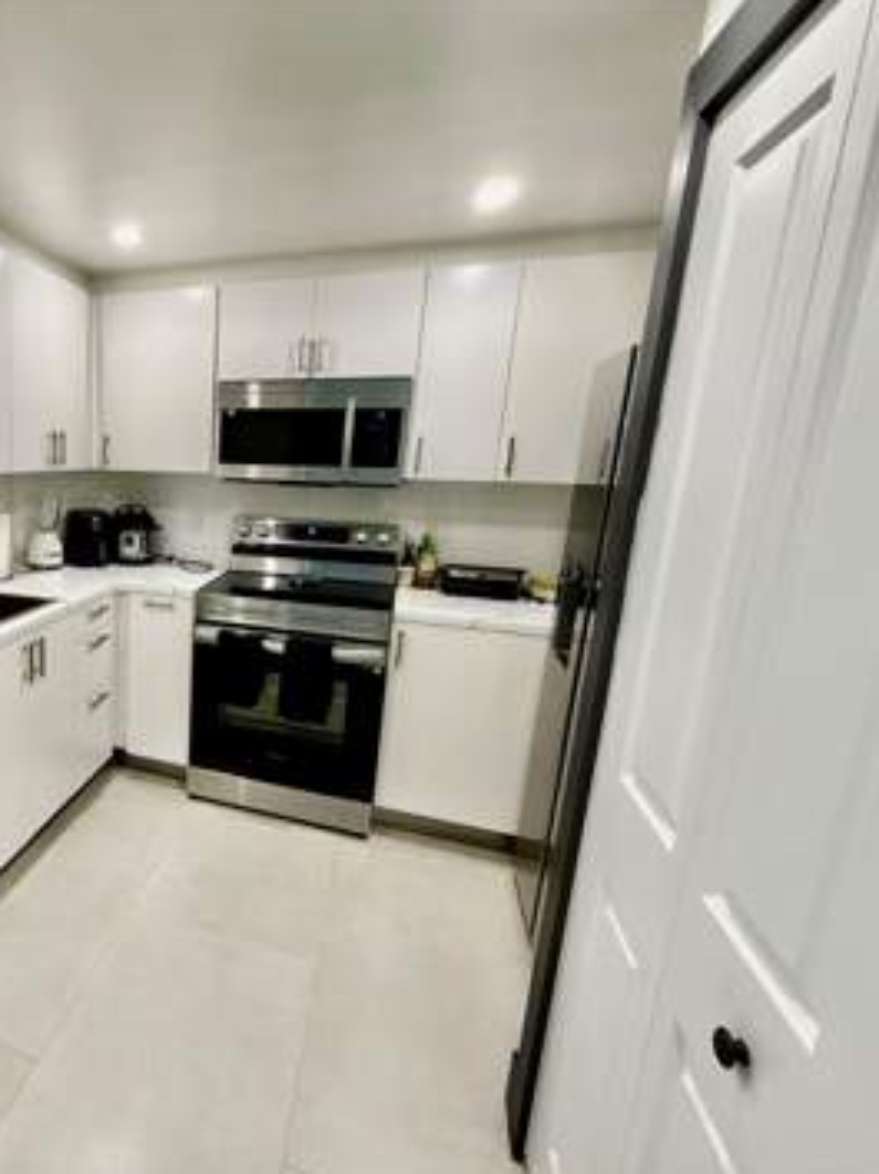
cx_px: 146
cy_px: 584
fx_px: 644
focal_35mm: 19
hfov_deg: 61.5
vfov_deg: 84.7
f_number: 2.2
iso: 200
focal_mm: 2.22
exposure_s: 1/120
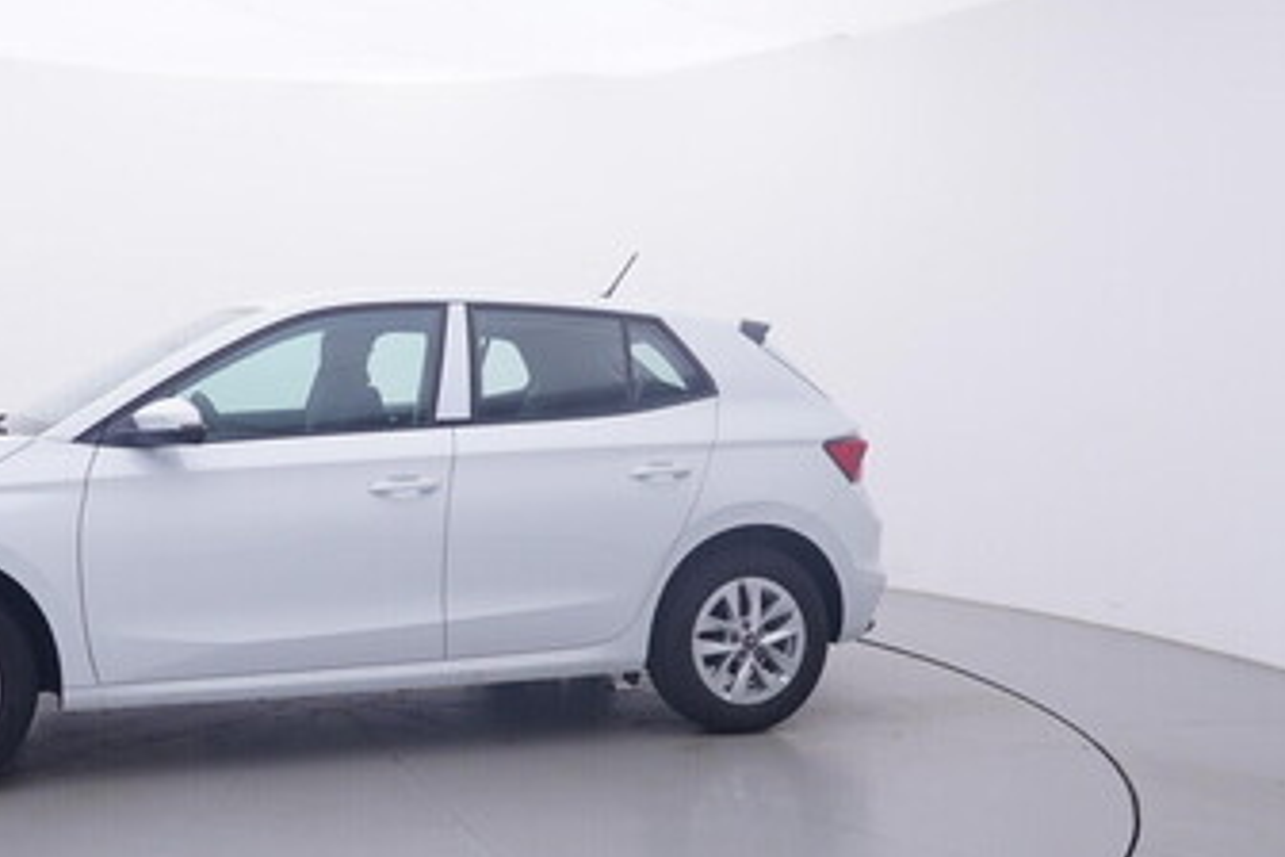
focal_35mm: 37
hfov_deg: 50.3
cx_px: 346
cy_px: 438
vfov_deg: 36.1
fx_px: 1314
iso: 200
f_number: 5
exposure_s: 1/80
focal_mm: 15
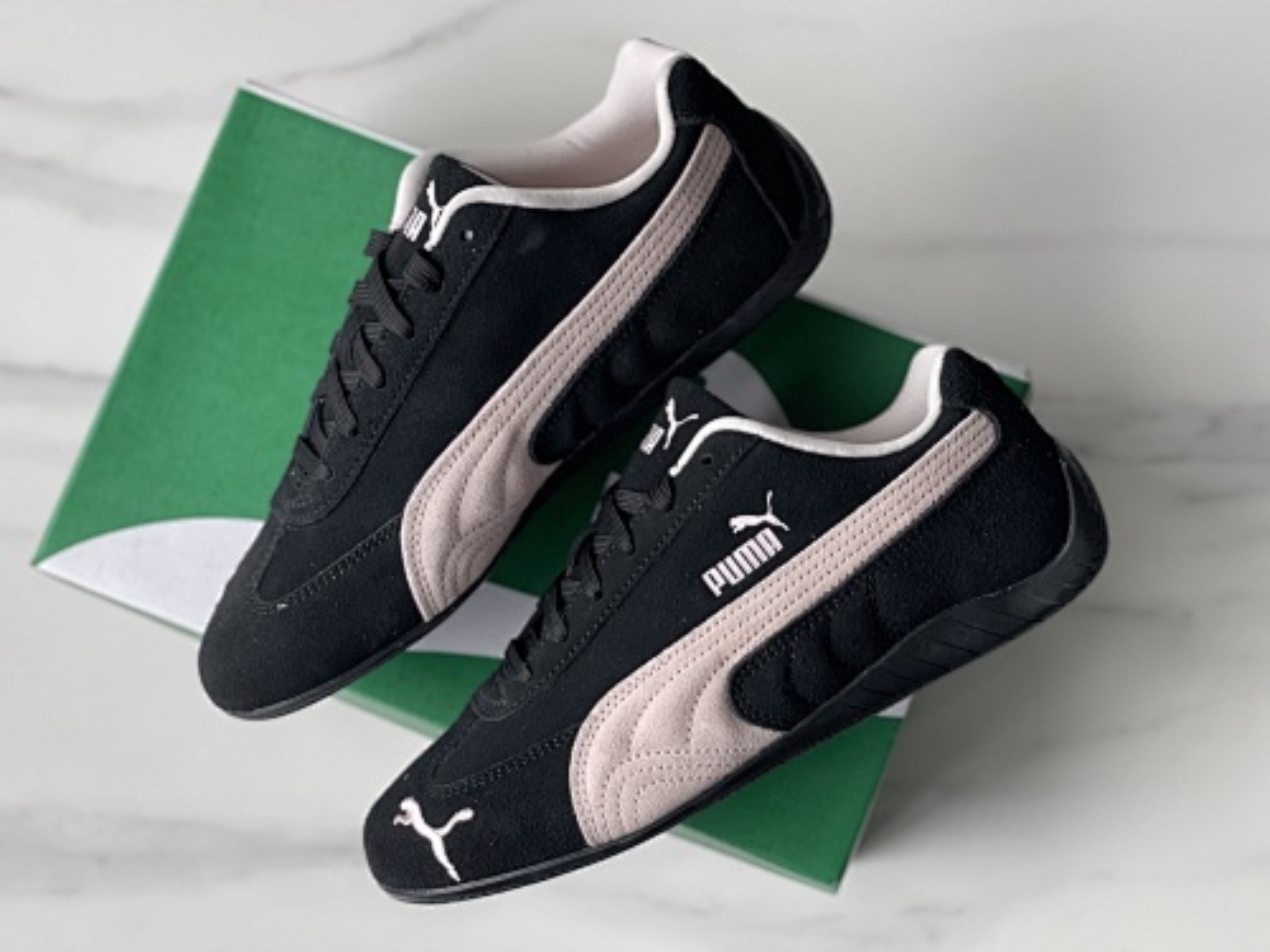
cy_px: 476
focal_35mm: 64
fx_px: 2348
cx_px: 635
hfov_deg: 30.3
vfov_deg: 22.9
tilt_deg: -80.7
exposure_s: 1/121
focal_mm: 7.5
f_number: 2.2
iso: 125
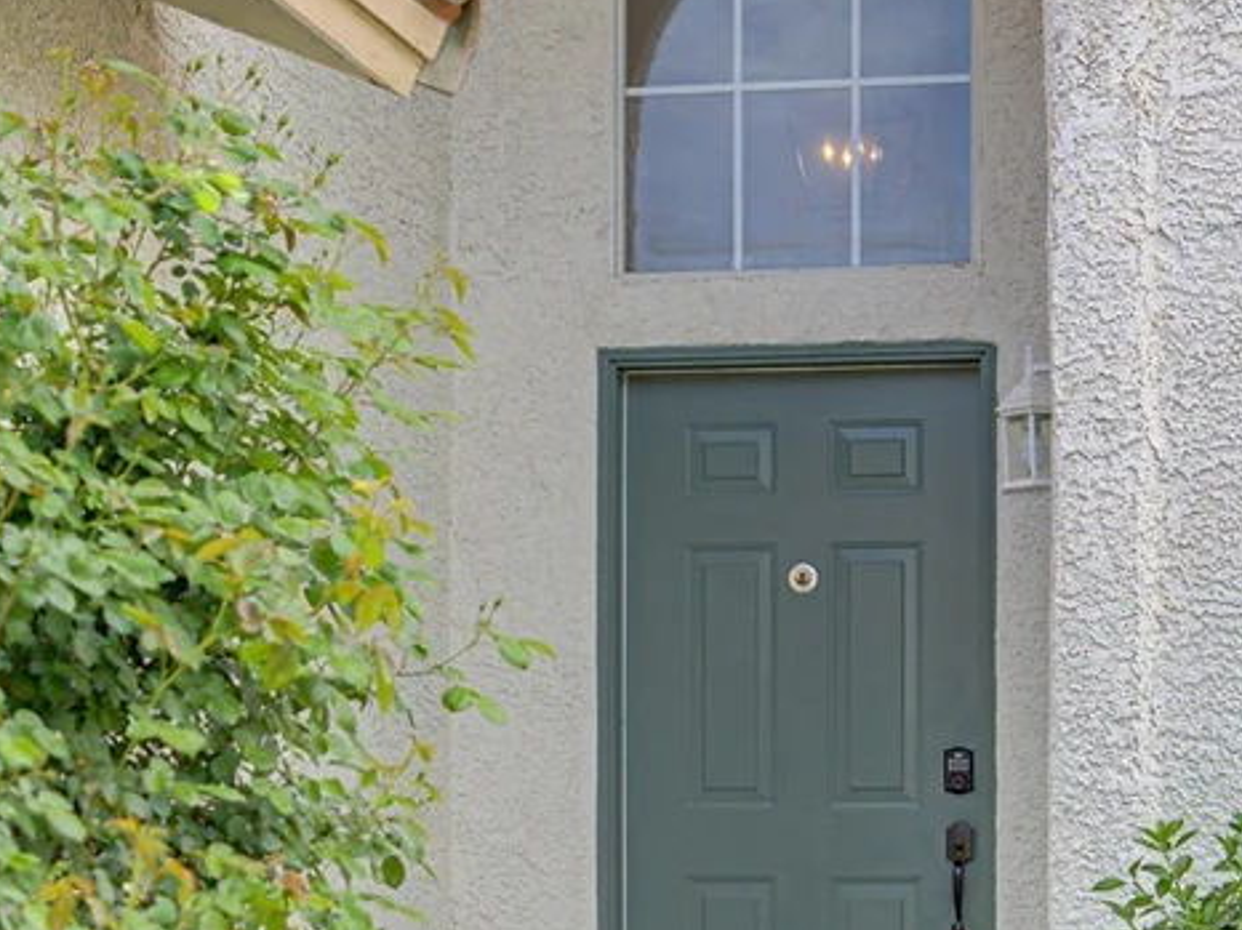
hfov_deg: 22.0
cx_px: 778
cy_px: 753
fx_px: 3192
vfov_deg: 16.5
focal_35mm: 89
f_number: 2.8
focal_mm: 28
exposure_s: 1/200
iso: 160
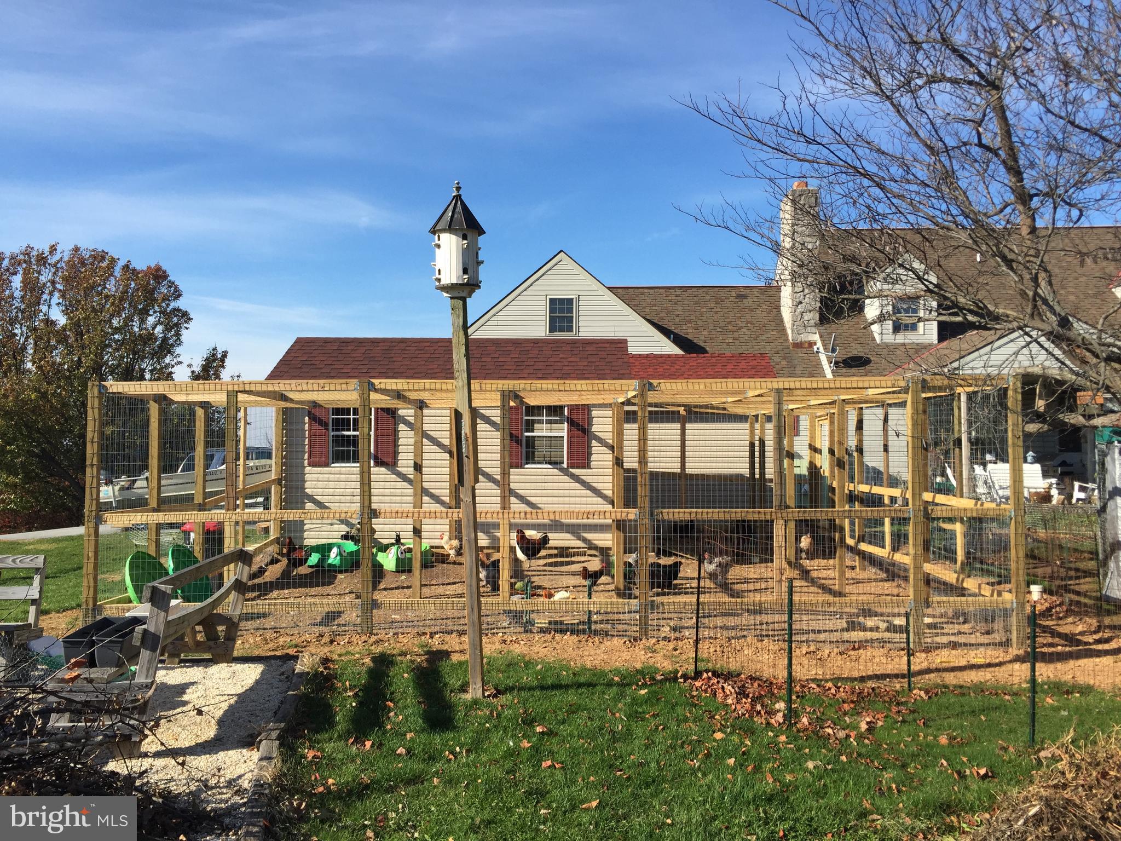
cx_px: 560
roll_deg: +0.3
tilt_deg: +1.5
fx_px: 939
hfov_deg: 61.7
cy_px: 420
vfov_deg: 48.2
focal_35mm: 29
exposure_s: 1/1522
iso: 32
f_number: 2.2
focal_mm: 4.15
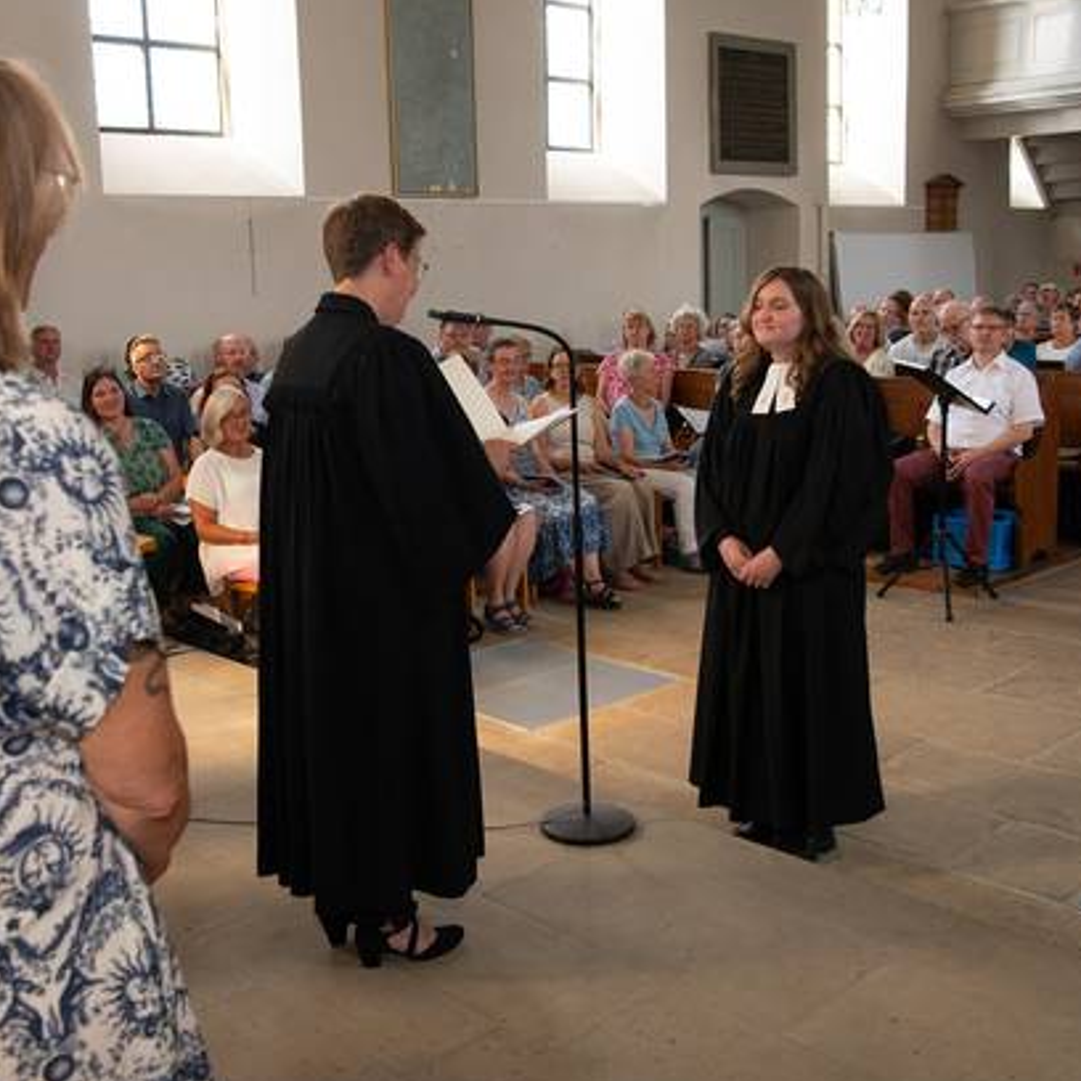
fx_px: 1413
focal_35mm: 40
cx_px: 472
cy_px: 514
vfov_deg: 41.8
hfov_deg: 41.8
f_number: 5
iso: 1250
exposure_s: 1/200
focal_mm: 29
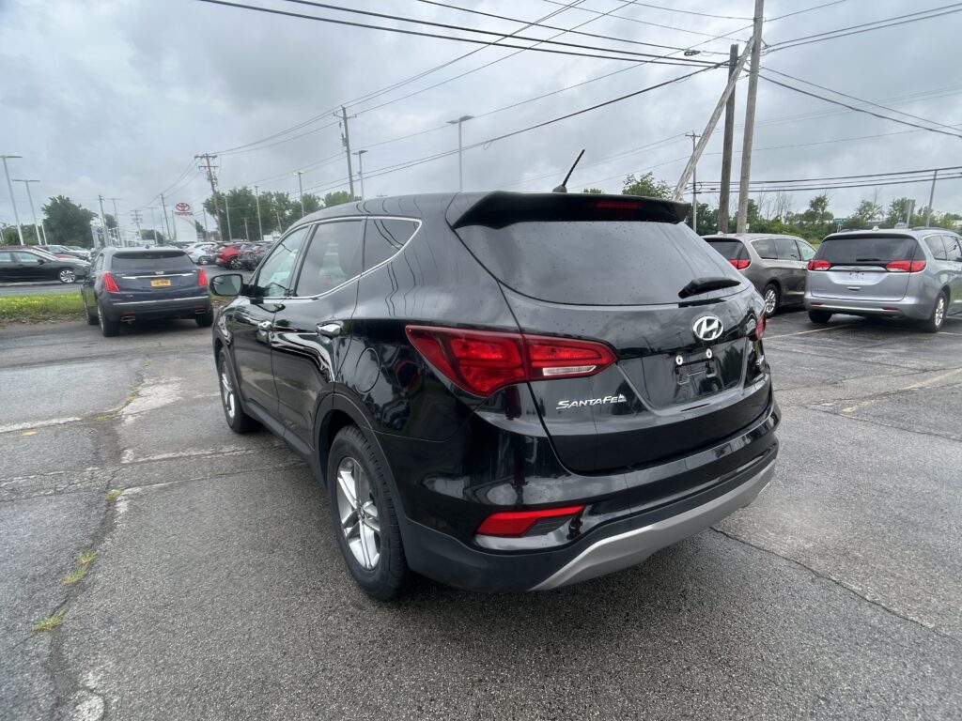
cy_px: 360
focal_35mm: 26
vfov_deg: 53.1
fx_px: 723
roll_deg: -0.3
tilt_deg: -12.7
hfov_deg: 67.3
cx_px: 481
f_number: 1.5
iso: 50
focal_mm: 5.7
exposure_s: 1/1808
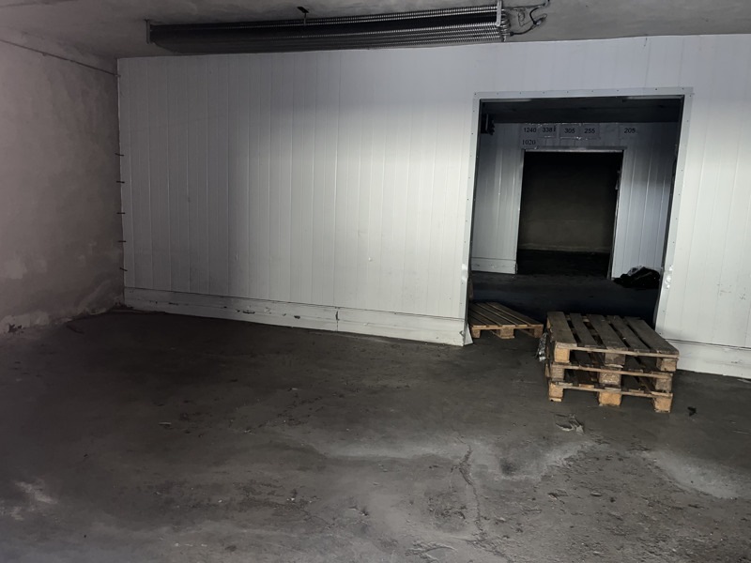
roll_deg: -2.4
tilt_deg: -9.0
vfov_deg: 53.1
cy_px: 282
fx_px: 564
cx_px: 376
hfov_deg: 67.3
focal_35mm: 26
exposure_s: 1/9
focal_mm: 5.1
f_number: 1.6
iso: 125
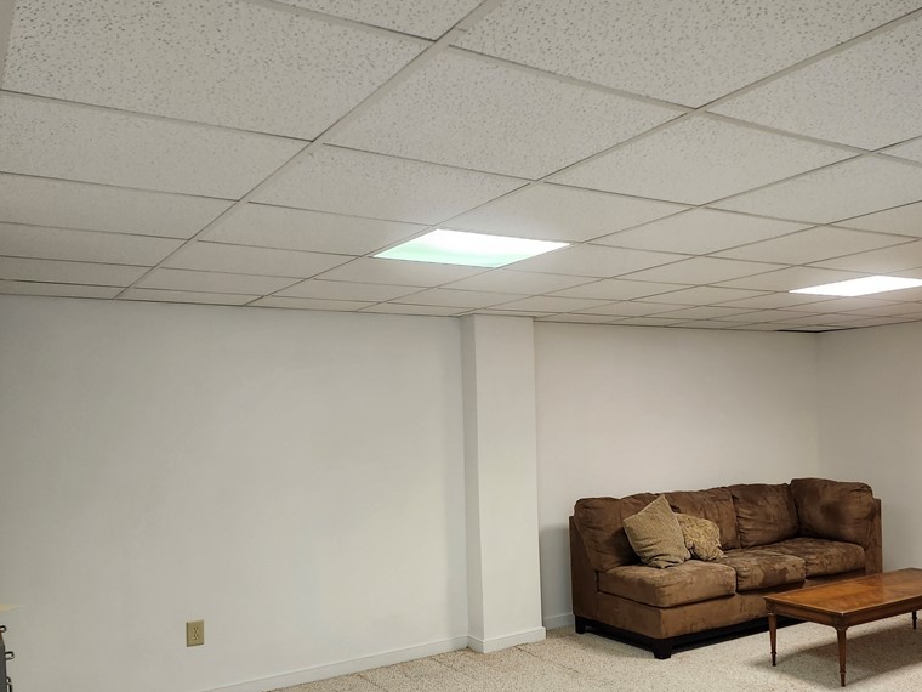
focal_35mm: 31
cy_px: 449
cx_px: 564
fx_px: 826
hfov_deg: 57.8
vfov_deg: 44.9
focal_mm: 5.54
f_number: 1.8
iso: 320
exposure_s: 1/120
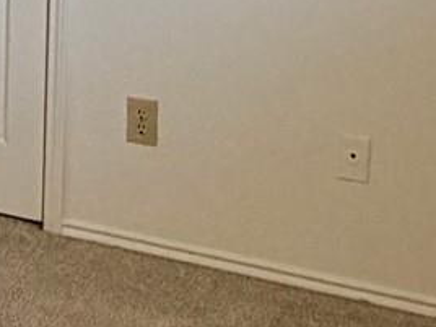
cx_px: -228
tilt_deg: -6.0
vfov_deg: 13.1
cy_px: -166
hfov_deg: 16.6
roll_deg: +0.0
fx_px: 1348
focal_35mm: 107
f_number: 2.2
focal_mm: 2.22
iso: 200
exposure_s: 1/121
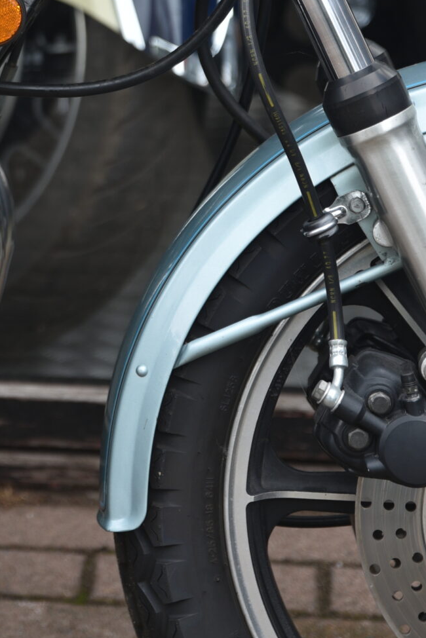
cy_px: -10
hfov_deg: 7.4
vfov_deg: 11.1
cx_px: -71
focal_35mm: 184
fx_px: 3263
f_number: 2.8
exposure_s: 1/60
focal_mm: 70
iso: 100
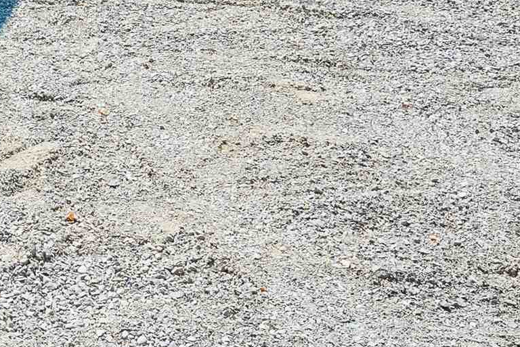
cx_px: -140
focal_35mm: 84
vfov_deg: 14.0
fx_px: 1214
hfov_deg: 22.0
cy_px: -328
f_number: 8
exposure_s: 1/8000
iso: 400
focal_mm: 21
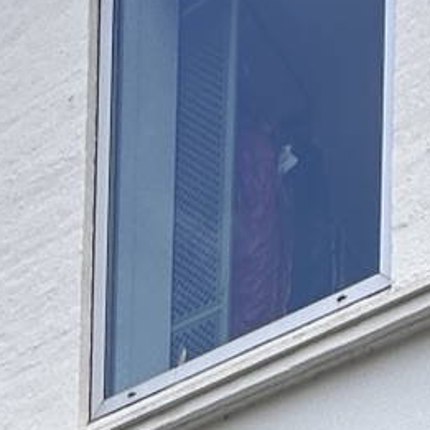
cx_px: 94
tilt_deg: +0.4
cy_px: 1242
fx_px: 1335
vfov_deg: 11.6
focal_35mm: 95
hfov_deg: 18.2
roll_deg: -1.8
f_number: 2.2
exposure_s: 1/450
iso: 40
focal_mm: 2.22
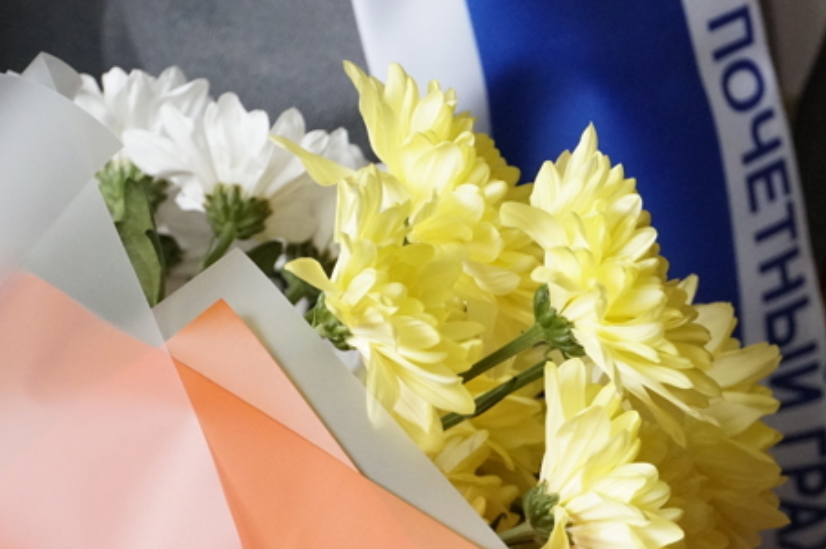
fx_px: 4282
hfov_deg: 11.0
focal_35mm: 187
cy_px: 303
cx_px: 578
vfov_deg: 7.3
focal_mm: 75
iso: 6400
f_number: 5.6
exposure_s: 1/125
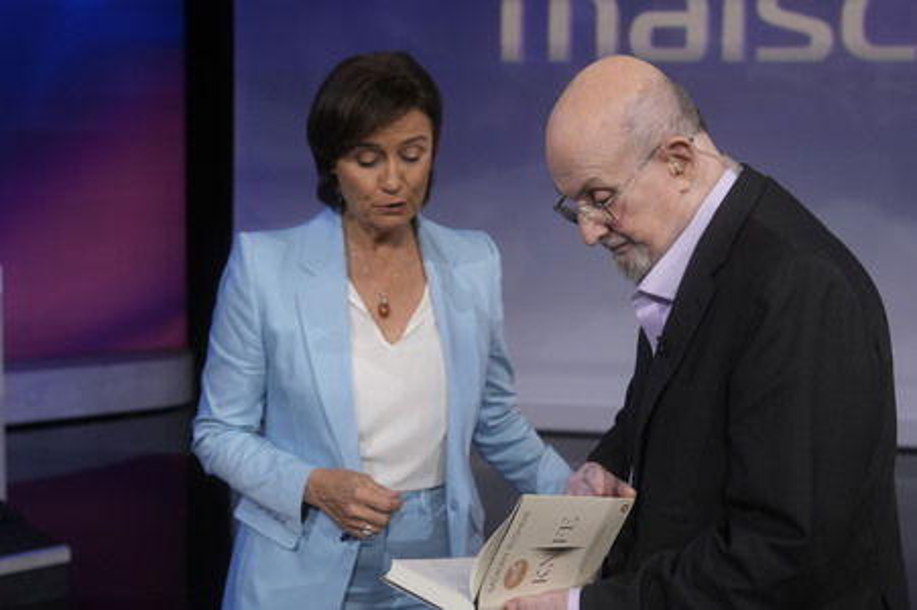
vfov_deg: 29.8
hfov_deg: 43.6
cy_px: 305
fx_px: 1145
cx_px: 458
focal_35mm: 45
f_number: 3.2
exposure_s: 1/160
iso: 640
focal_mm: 30
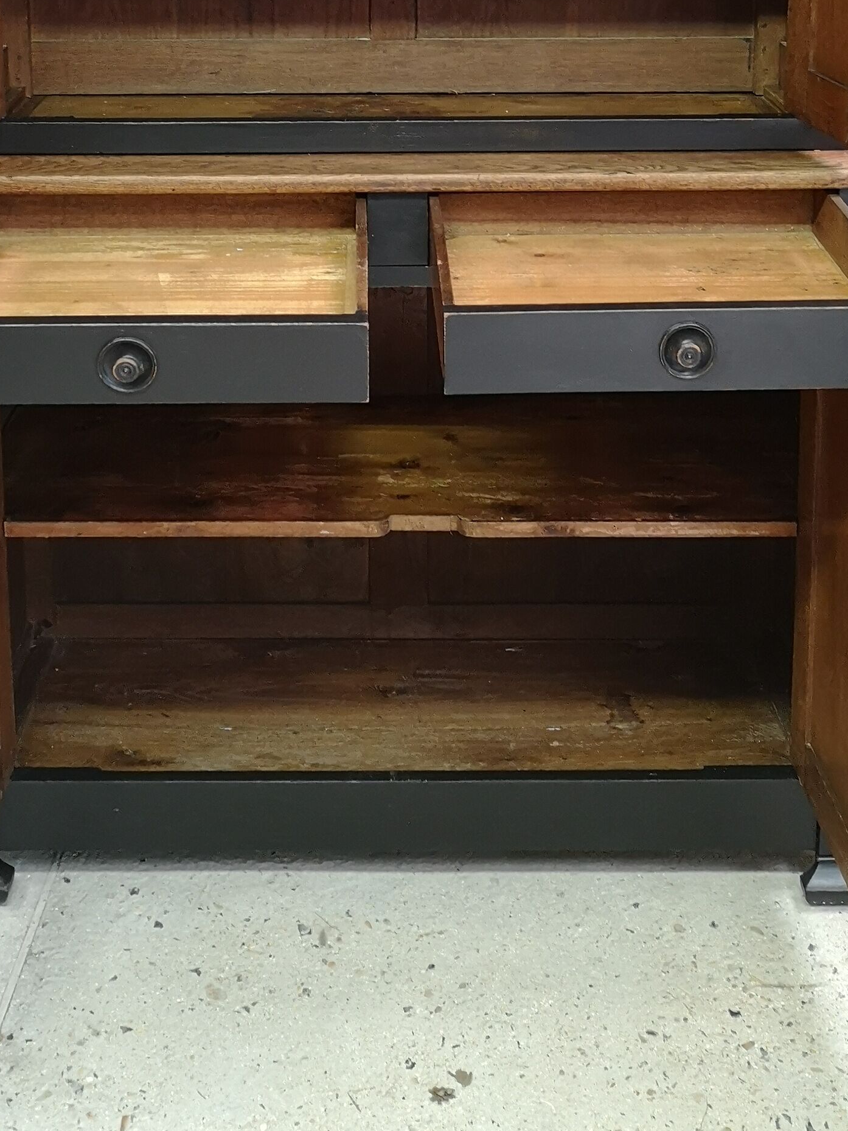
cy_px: 63
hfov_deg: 27.5
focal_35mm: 53
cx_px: 380
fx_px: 1731
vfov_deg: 33.7
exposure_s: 1/33.3
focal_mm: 5.58
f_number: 1.8
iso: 400
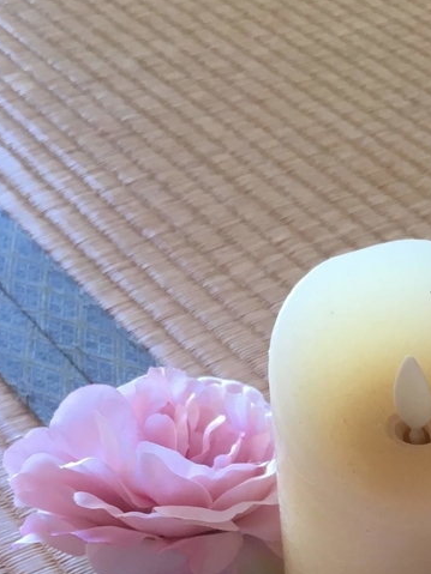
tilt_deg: -48.5
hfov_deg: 22.6
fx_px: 1030
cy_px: 598
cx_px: 443
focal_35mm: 62
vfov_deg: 28.9
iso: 32
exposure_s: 1/30
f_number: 2.2
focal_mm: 4.15
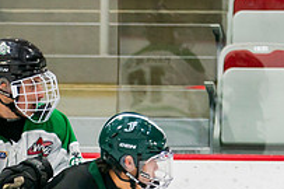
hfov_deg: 2.6
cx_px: 72
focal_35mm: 780
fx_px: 6148
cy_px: 255
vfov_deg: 1.8
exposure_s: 1/640
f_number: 3.2
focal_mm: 155
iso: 1000
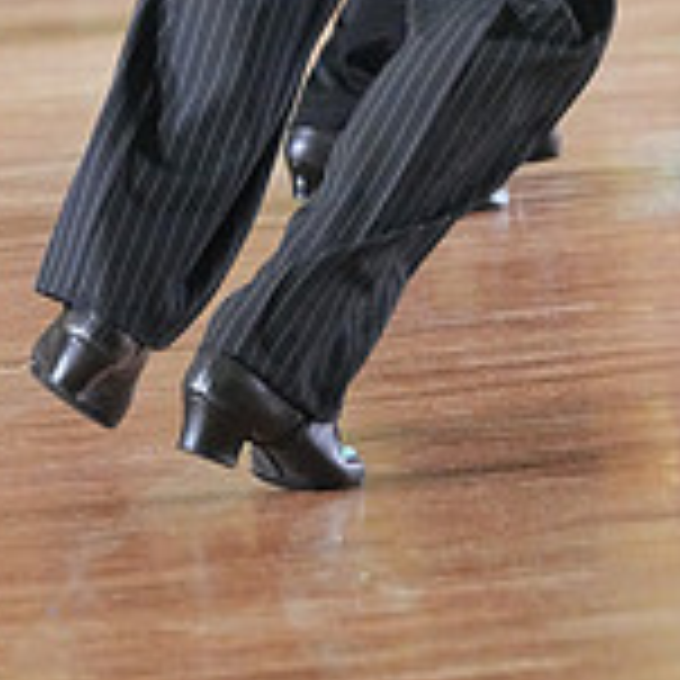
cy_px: -536
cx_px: 732
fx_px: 11690
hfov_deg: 3.3
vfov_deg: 3.3
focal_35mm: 526
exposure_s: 1/400
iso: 8000
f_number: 5
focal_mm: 161
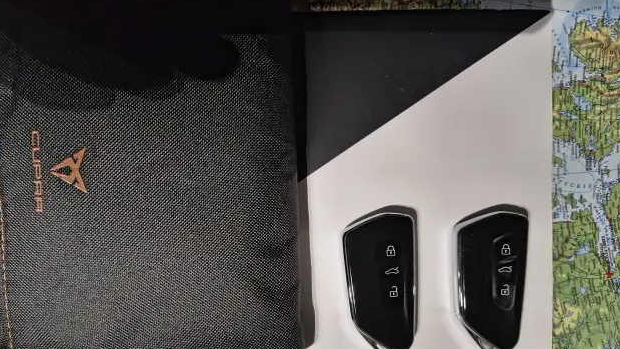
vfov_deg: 42.5
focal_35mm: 27
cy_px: 226
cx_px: 313
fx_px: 444
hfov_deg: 69.8
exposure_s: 1/100
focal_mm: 5.56
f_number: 1.8
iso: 705
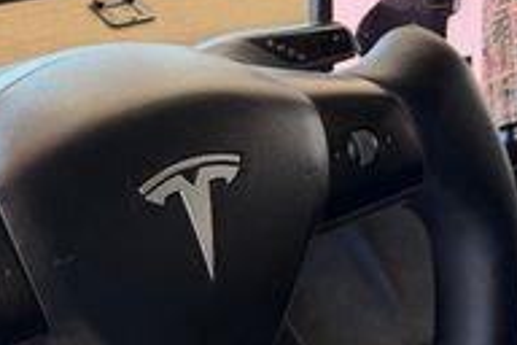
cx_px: 100
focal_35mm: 83
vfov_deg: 16.5
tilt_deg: -28.6
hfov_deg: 24.1
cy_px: 175
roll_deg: -3.2
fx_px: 1192
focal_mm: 6.76
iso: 100
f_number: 1.78
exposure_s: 1/60
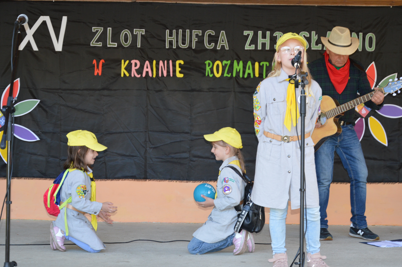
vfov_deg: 17.0
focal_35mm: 80
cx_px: 204
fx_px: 893
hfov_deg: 25.4
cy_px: 134
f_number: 5
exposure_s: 1/60
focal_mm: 52
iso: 500
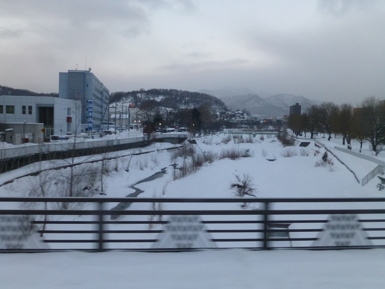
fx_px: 434
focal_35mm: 39
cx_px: 192
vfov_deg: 36.8
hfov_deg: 47.9
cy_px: 144
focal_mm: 6.9
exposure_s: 1/60
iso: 320
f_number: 3.9
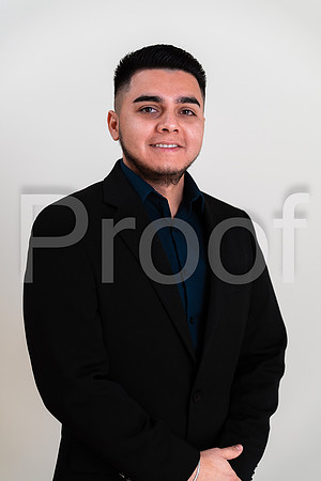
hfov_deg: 16.1
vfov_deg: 23.9
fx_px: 1137
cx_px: 160
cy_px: 240
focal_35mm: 85
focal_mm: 85
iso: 50
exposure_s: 1/160
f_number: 2.8
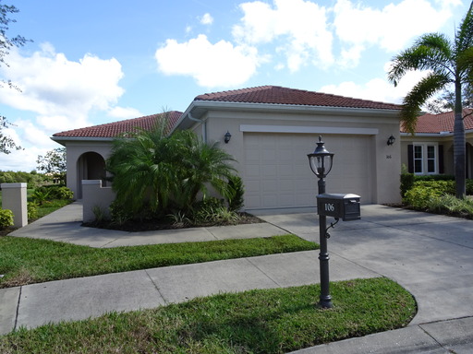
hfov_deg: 71.6
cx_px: 236
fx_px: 328
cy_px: 177
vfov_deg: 56.8
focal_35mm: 24
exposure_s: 1/500
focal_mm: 4.1
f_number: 3.5
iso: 80
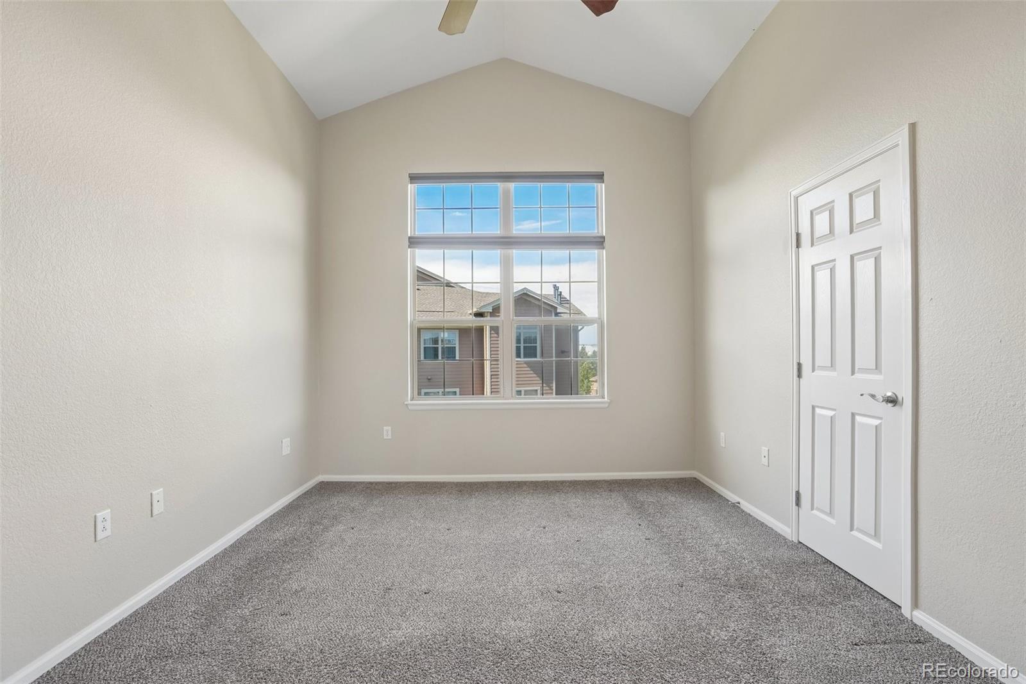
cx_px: 513
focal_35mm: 15
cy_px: 342
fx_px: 427
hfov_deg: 100.4
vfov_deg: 77.3
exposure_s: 1/40
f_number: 8
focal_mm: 10
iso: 400
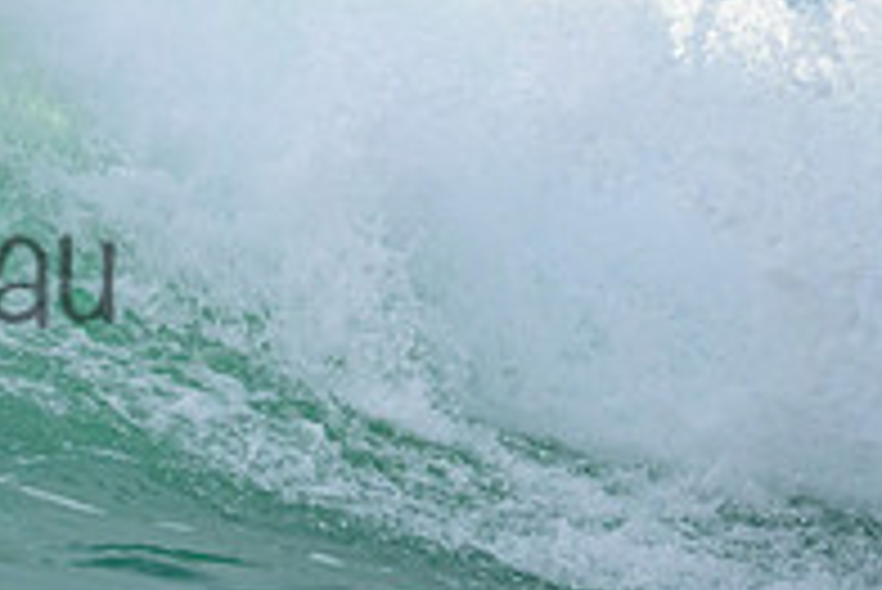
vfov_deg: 0.7
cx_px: -360
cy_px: 218
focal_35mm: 1864
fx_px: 45700
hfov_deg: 1.1
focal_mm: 630
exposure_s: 1/1250
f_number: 11
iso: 4000
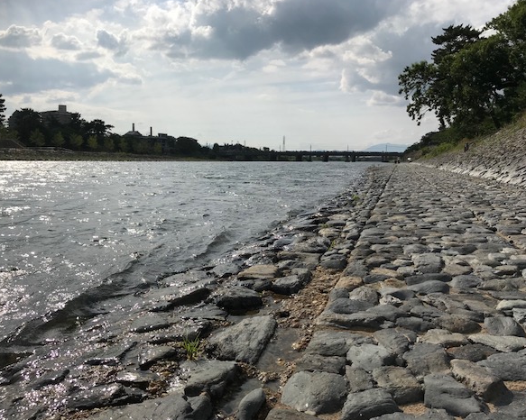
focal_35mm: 30
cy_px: 207
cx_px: 248
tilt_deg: -5.0
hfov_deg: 58.7
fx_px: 467
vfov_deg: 48.5
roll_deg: +1.3
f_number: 1.8
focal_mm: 3.99
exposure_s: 1/8000
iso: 20
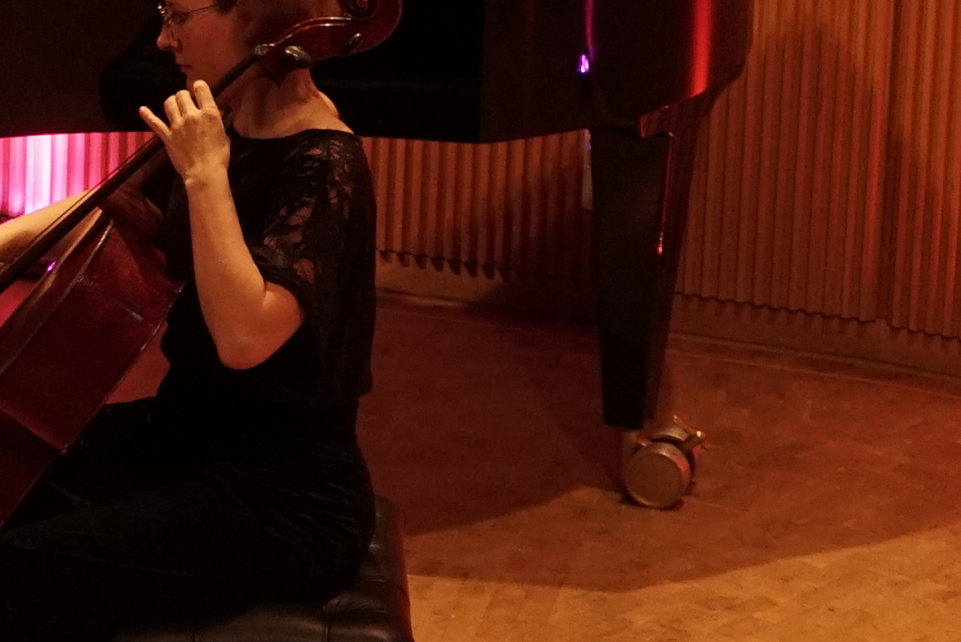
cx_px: -572
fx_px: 6622
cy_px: 195
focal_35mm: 248
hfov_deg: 8.1
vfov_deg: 5.5
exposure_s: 1/60
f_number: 5.6
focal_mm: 70
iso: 2500
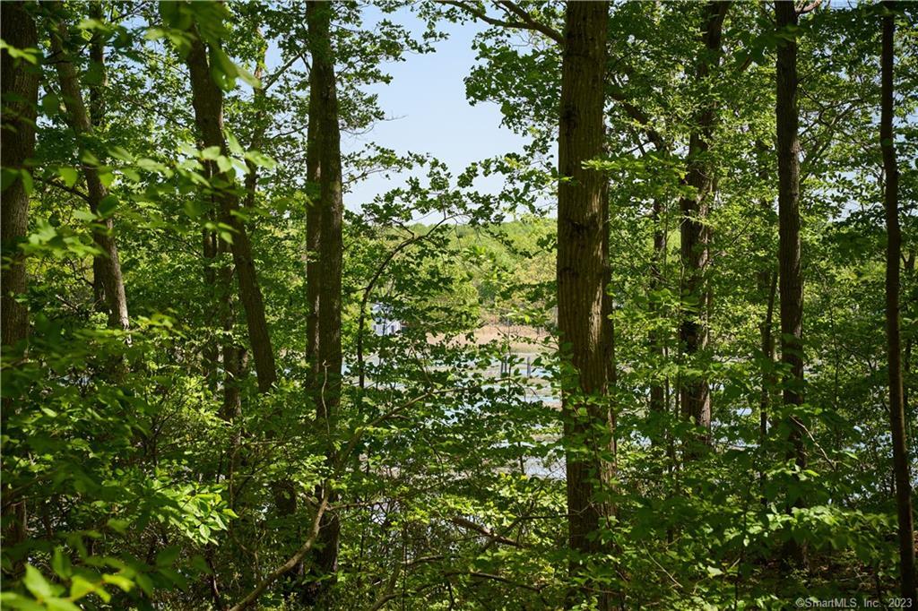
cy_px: 306
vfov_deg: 18.2
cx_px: 459
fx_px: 1912
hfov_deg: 27.0
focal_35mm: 75
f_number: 8
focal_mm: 75
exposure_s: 1/320
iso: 320
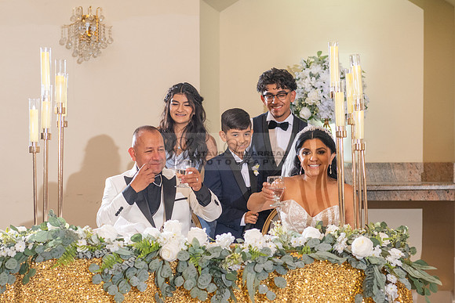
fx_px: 1429
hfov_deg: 18.1
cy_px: 209
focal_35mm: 113
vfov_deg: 12.1
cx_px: 240
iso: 800
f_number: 4
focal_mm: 70
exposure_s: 1/160
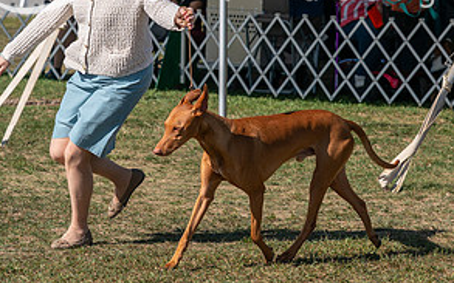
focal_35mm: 230
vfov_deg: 5.7
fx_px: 2845
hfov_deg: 9.1
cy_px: 46
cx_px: 244
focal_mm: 98
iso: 100
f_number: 4.5
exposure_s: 1/1250
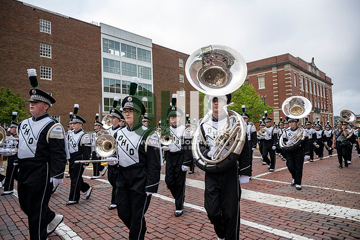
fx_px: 240
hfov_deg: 73.7
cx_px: 180
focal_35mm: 24
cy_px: 120
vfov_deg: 53.2
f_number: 4
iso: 500
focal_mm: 24
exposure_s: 1/1600
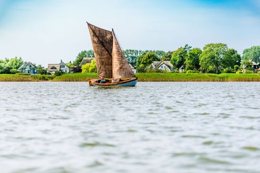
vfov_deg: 12.4
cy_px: 86
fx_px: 794
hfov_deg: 18.6
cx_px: 130
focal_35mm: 110
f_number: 3.5
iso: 64
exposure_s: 1/1250
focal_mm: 110
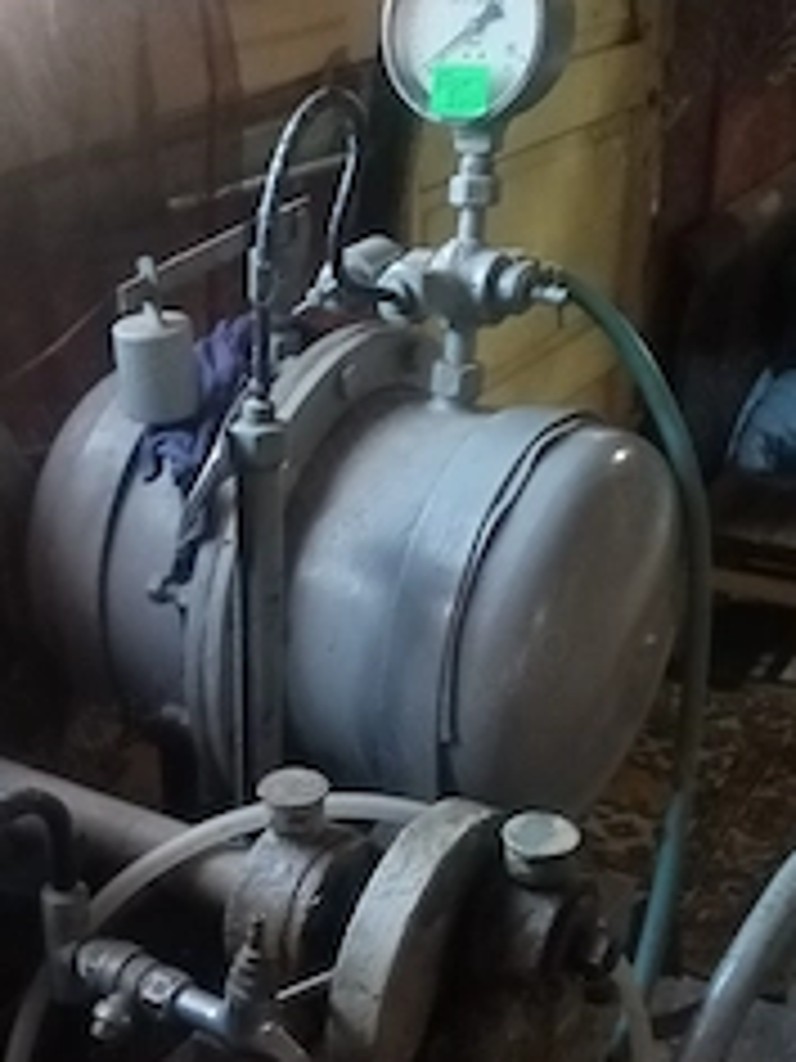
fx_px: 1349
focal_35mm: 44
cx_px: 270
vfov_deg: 41.6
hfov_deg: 32.6
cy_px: 806
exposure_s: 1/20
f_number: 1.8
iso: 1012
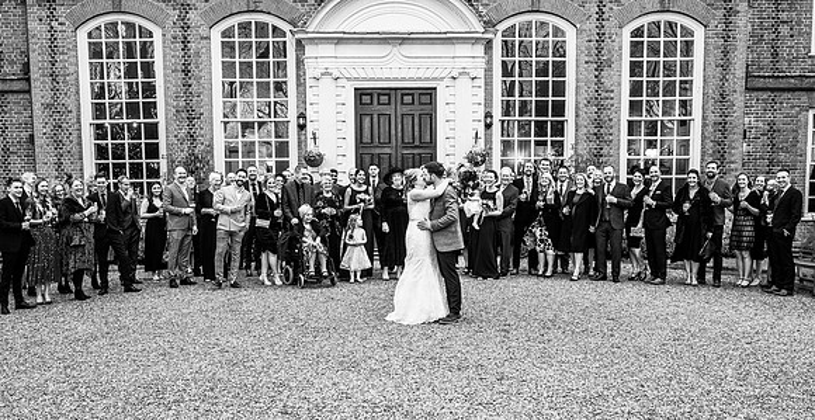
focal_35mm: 39
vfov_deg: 28.3
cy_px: 271
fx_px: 829
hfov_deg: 52.4
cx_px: 408
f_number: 5.6
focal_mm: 35
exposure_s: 1/80
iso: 250
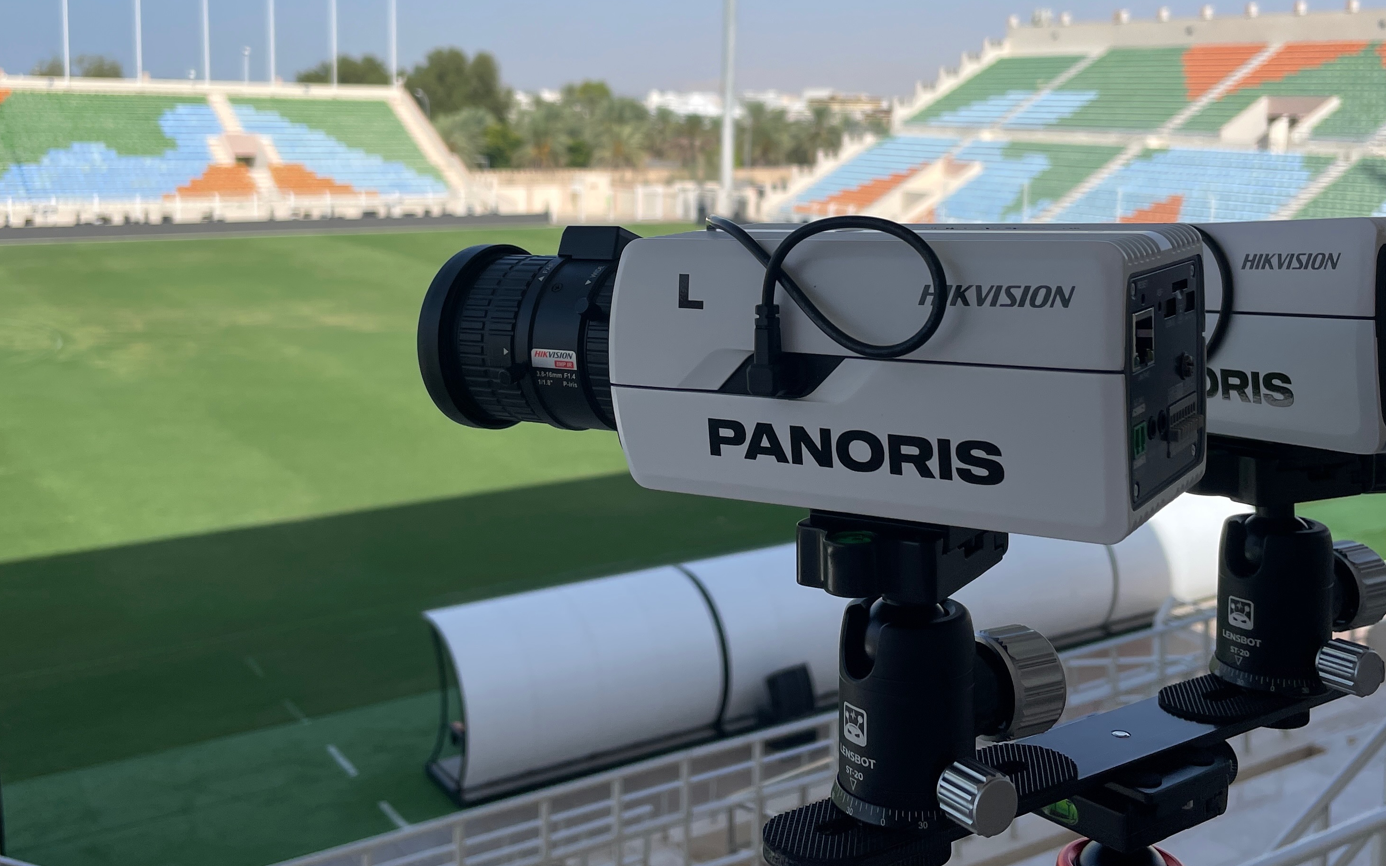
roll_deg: -1.2
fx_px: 1435
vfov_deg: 33.2
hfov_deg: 51.5
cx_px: 717
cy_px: 270
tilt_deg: -6.0
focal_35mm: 38
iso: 32
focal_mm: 4.2
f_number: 1.6
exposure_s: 1/4132
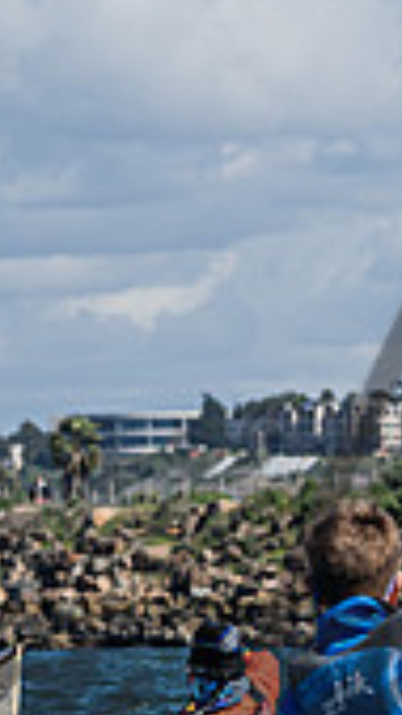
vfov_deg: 3.6
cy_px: 687
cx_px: 455
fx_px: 11376
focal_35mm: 600
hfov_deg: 2.0
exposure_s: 1/1250
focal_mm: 155
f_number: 9
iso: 320
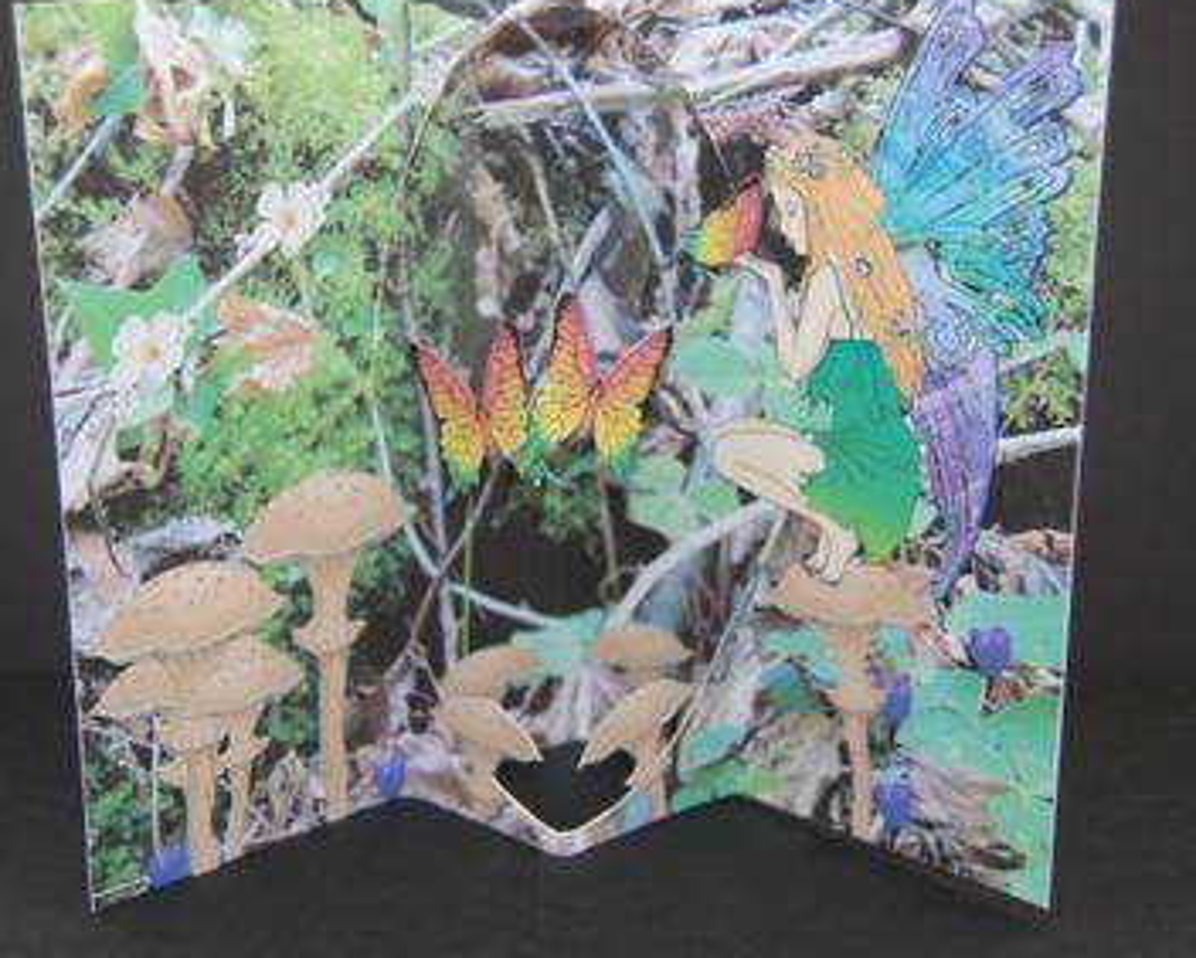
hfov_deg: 33.7
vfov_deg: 27.3
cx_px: 518
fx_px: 1969
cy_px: 460
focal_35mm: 56
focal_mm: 31
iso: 400
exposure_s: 1/60
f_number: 4.5
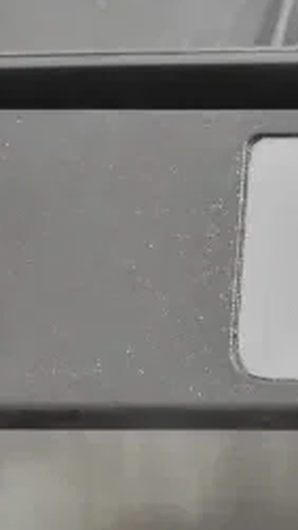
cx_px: 585
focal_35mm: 210
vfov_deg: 10.3
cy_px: 282
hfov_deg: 5.6
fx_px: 2957
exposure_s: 1/100
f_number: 5.6
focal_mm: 55
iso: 11400
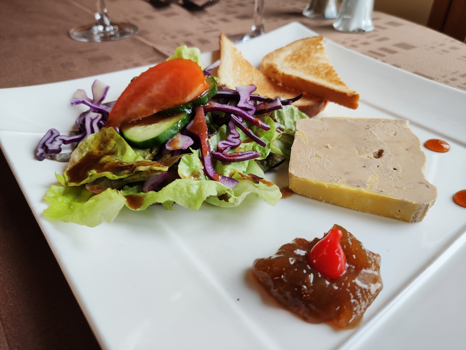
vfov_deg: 51.4
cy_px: 175
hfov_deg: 65.3
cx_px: 233
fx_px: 363
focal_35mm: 27
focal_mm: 4.75
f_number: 1.75
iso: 146
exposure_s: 1/100
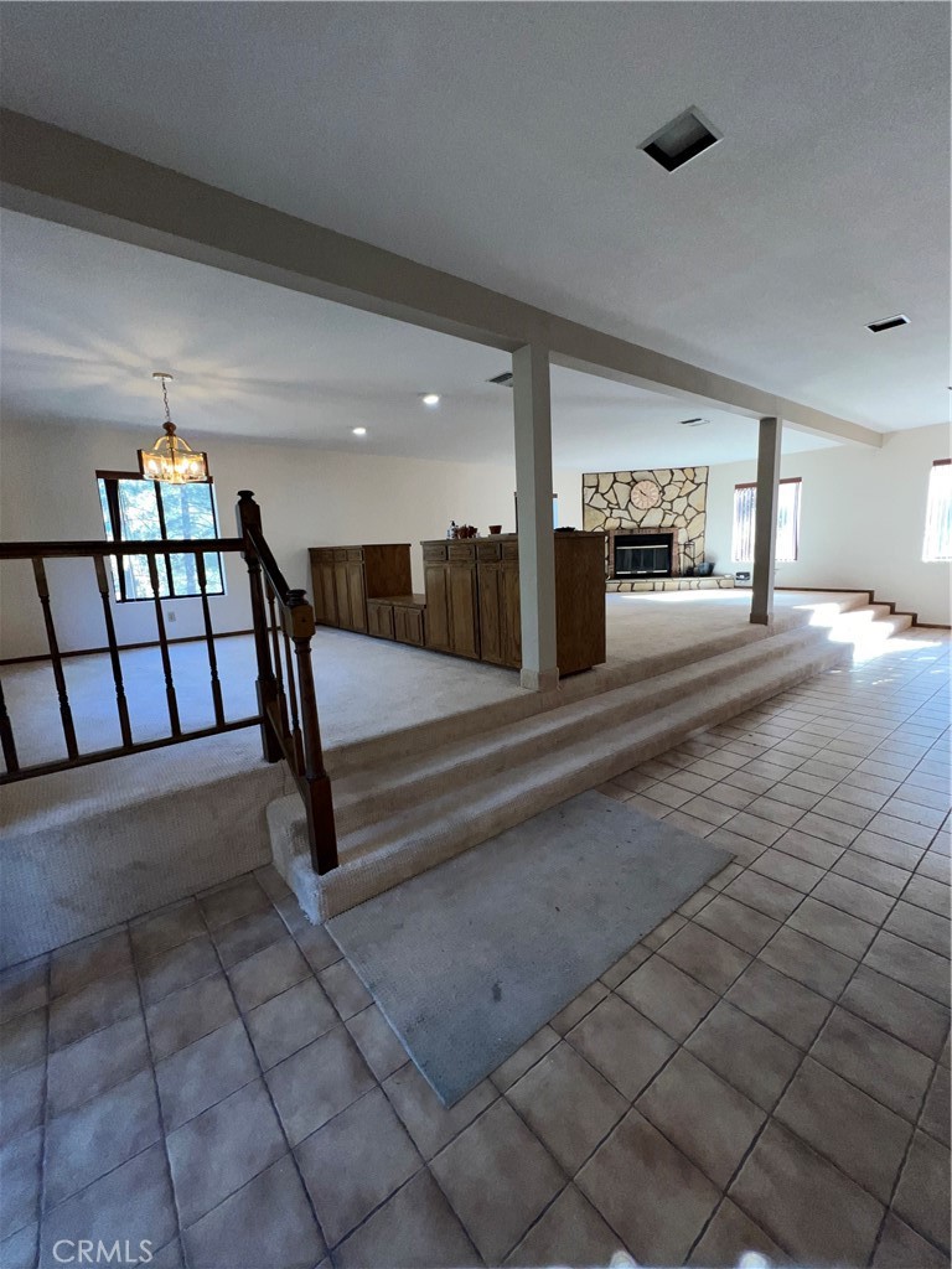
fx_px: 477
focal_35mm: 13
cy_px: 634
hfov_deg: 89.9
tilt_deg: -8.6
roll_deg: +3.2
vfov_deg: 106.2
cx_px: 476
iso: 64
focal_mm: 1.57
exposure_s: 1/82
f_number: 1.8
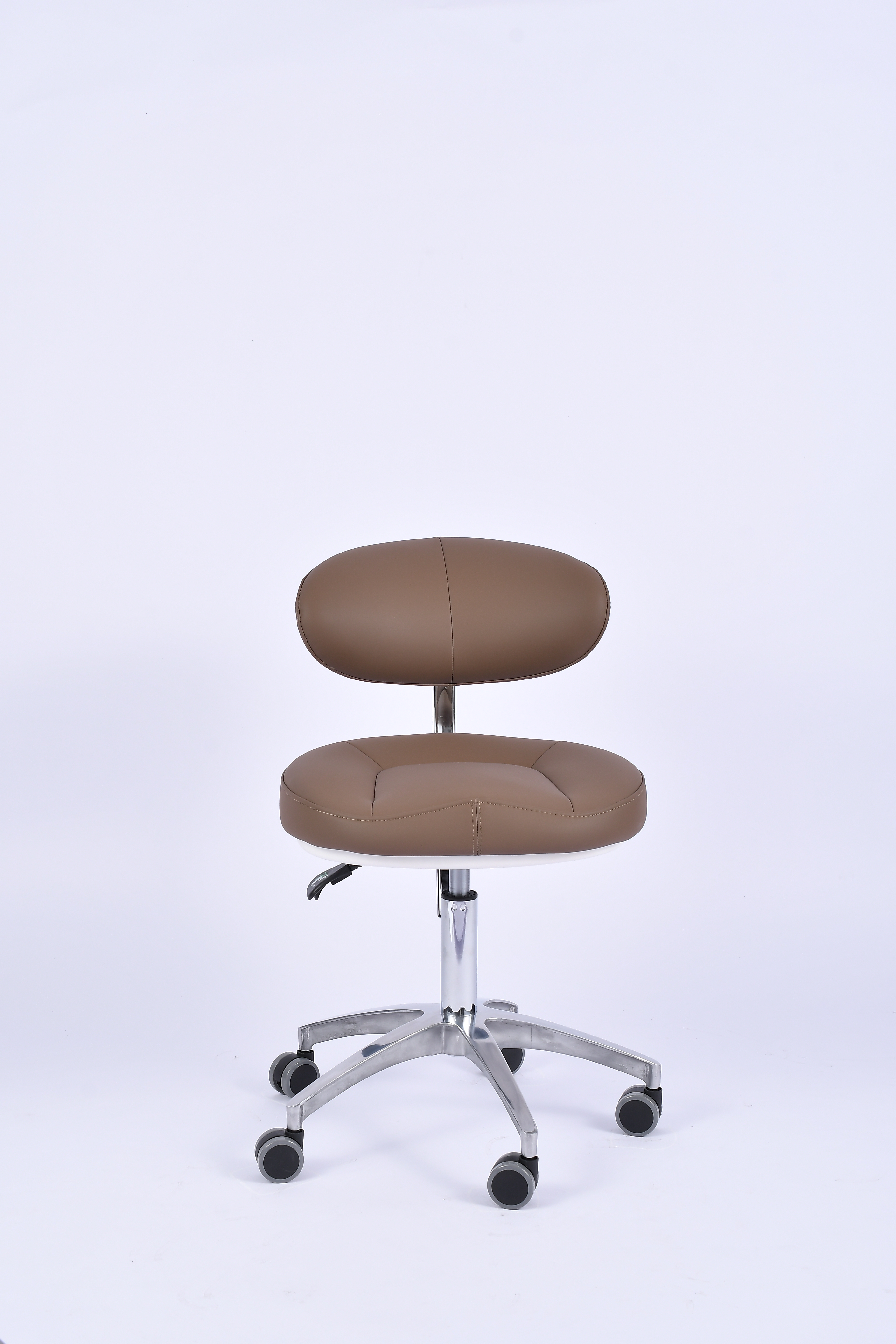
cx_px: 448
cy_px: 672
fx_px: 2240
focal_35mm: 60
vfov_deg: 33.4
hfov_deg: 22.6
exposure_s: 1/160
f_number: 10
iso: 100
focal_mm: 40
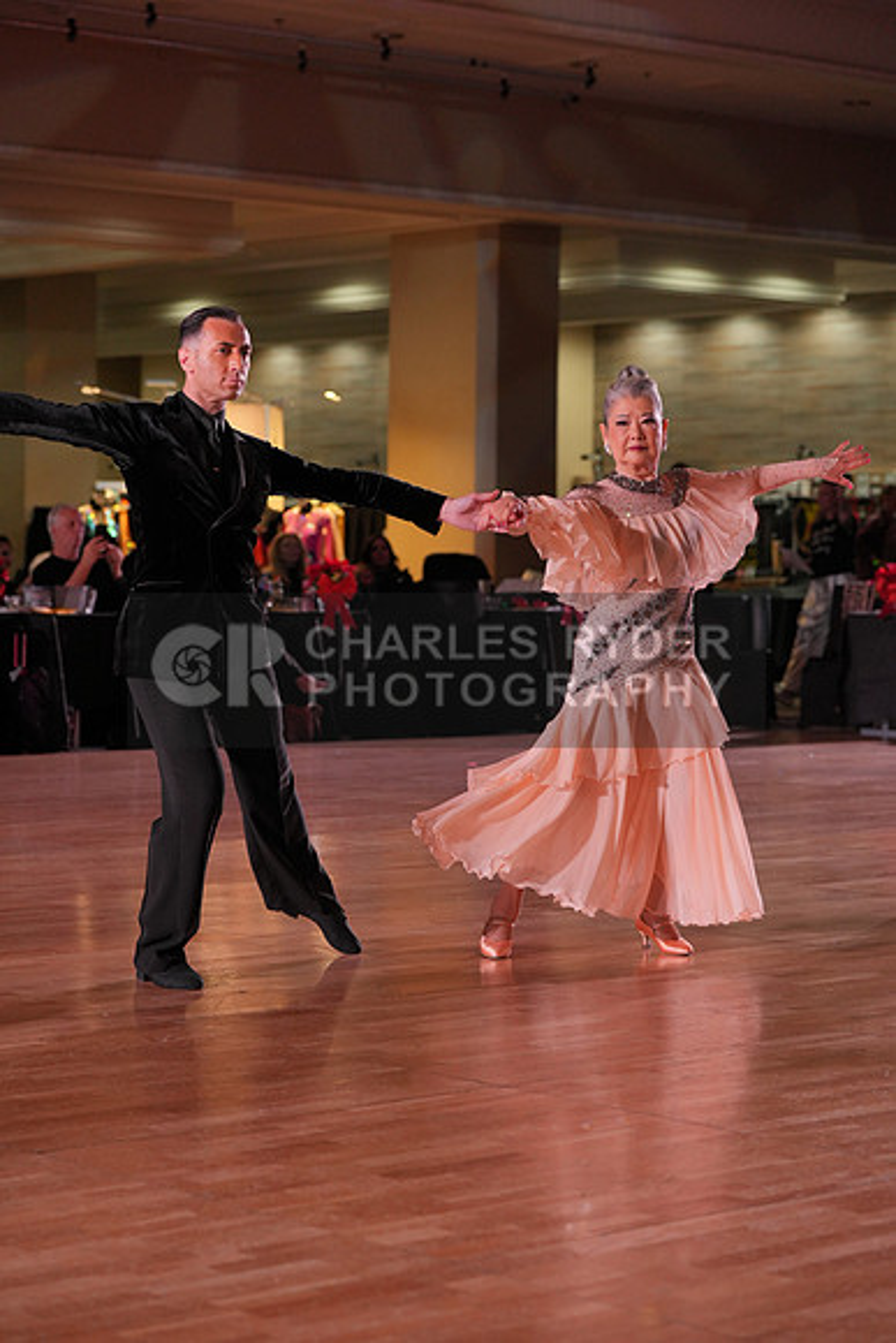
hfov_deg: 16.5
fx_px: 3097
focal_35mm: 83
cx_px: 448
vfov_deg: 24.5
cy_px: 672
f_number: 4
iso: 1250
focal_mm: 83
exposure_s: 1/400
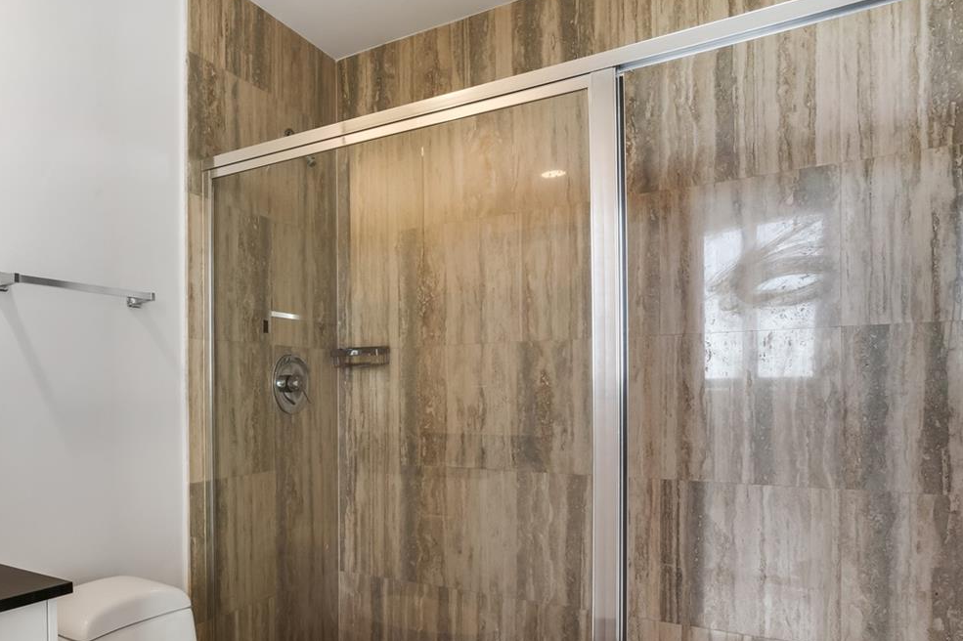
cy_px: 401
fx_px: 695
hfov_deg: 65.3
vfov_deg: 49.0
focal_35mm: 26
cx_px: 244
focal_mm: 16
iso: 100
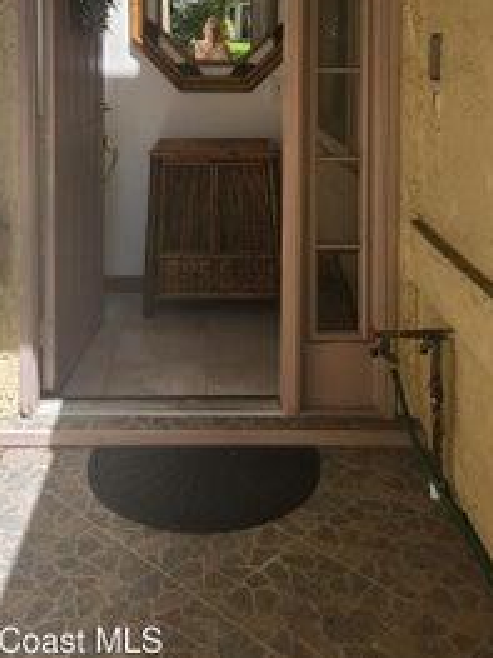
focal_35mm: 42
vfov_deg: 42.0
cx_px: 230
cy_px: 95
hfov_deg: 34.3
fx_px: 798
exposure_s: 1/489
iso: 20
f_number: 1.8
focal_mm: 5.4
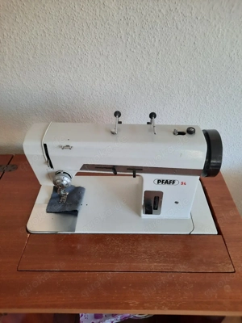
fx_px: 233
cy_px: 162
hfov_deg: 54.9
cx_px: 121
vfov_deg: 69.4
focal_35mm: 25
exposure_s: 1/50
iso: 160
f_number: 2
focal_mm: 4.6
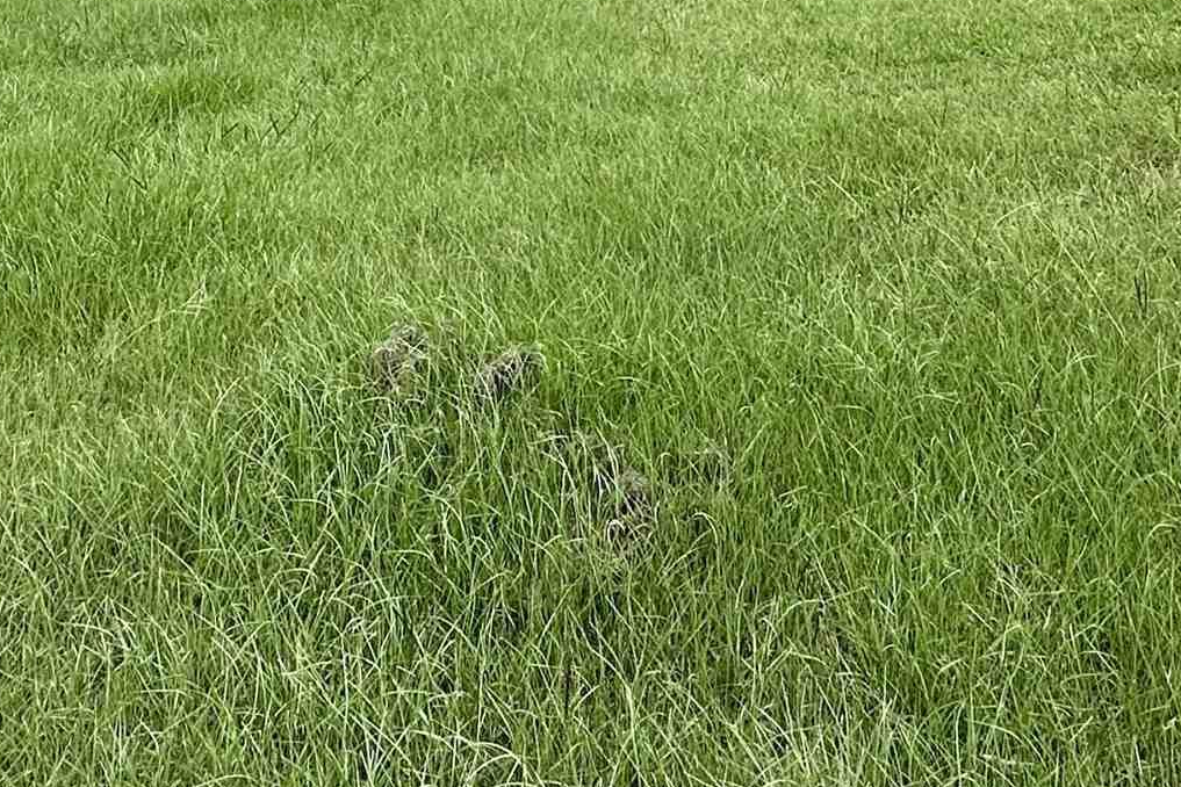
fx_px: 1443
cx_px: 596
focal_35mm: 44
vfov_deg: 24.3
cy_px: -370
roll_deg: +0.3
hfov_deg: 44.5
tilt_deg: +3.2
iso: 40
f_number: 2.2
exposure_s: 1/812
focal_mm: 2.22
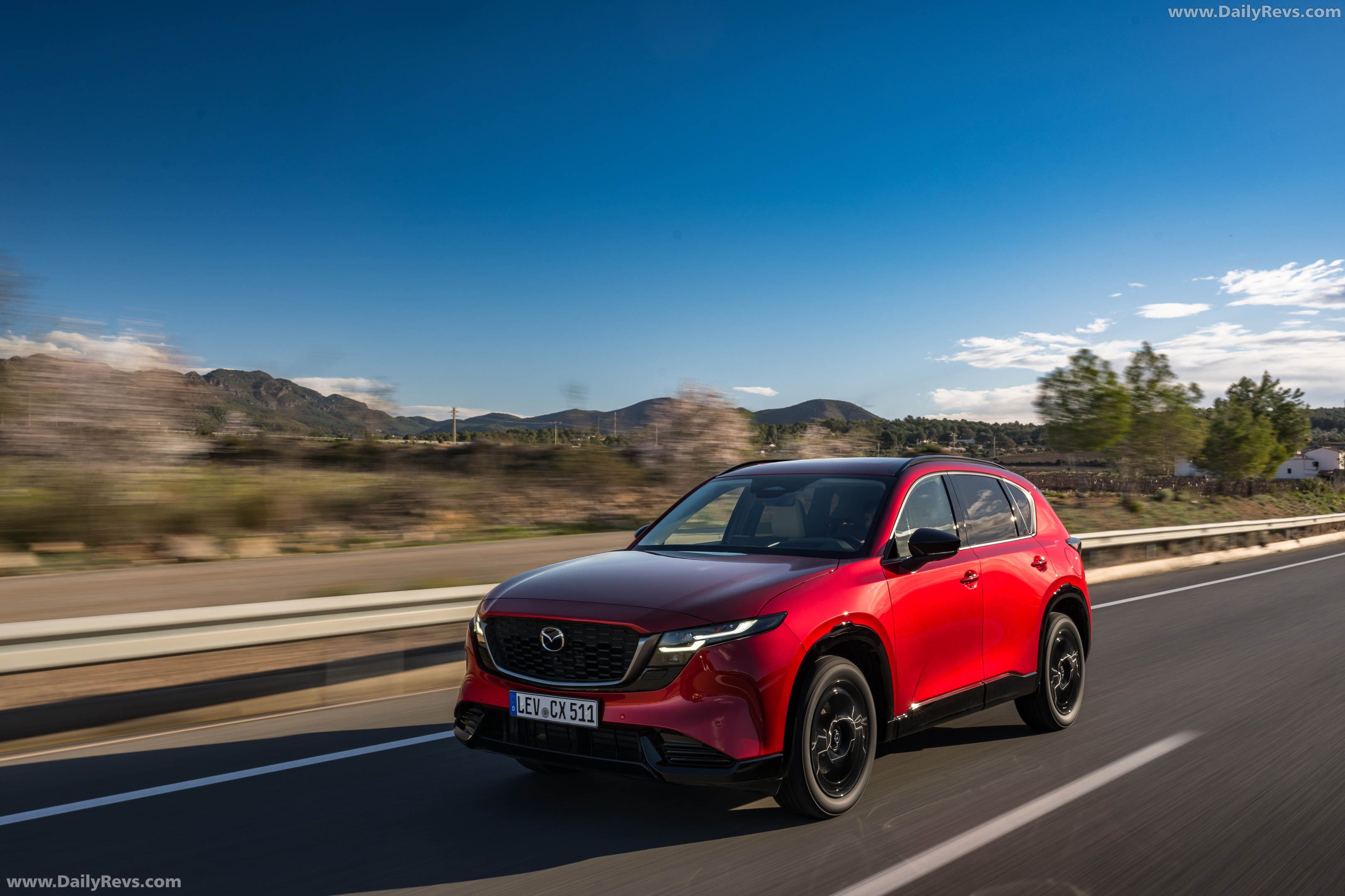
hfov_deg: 58.7
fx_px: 1195
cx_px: 672
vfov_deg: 41.1
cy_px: 448
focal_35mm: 32
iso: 40
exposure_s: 1/25
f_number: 11
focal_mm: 32
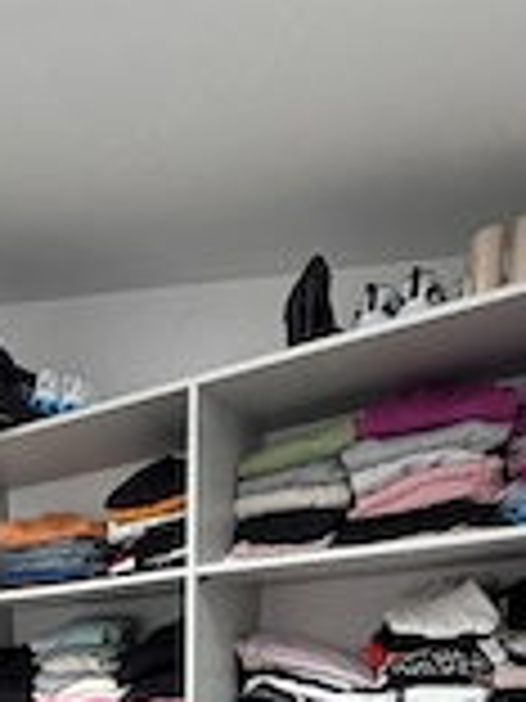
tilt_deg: -12.2
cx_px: -22
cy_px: 824
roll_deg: +3.6
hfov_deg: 35.2
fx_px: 729
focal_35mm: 36
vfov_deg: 39.0
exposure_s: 1/121
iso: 160
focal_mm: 2.22
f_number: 2.2
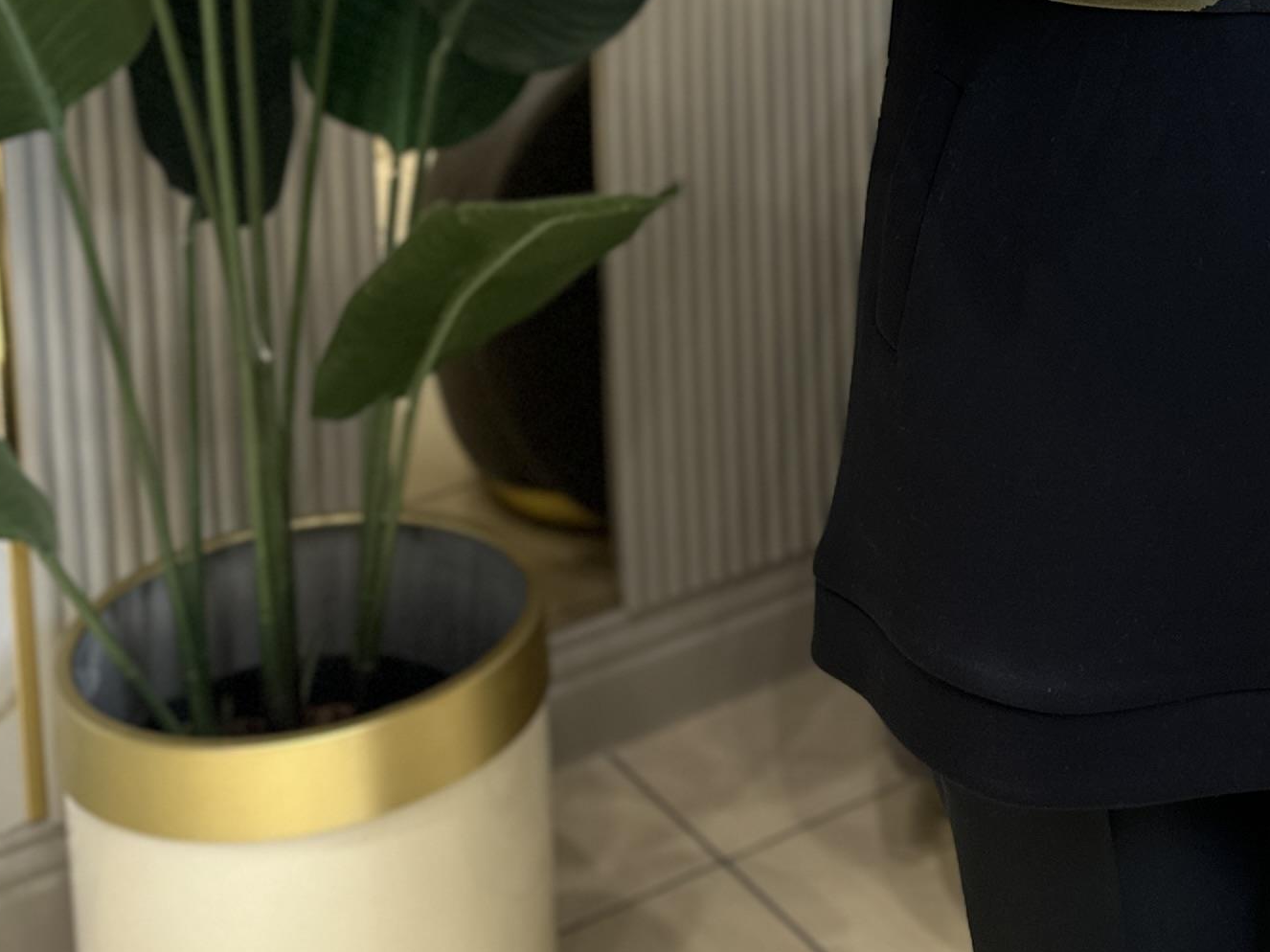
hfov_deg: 25.5
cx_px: 1250
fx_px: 2678
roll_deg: +0.9
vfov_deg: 17.8
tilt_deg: -5.4
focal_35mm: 73
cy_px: -532
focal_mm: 6.86
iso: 64
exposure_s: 1/100
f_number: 1.78
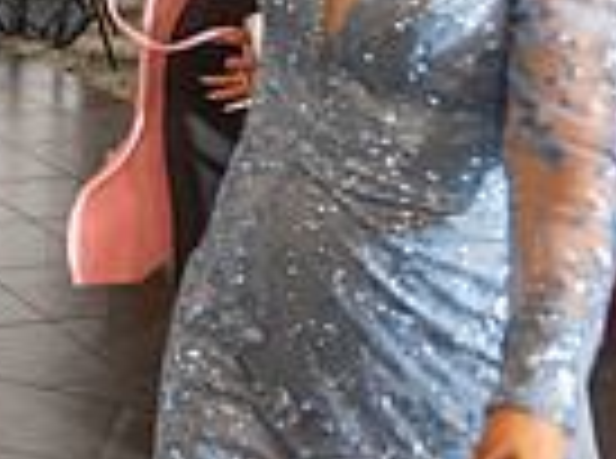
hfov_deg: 16.7
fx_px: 1739
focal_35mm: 98
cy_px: -34
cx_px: -495
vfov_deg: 14.7
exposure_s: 1/125
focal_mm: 24
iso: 800
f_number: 2.8
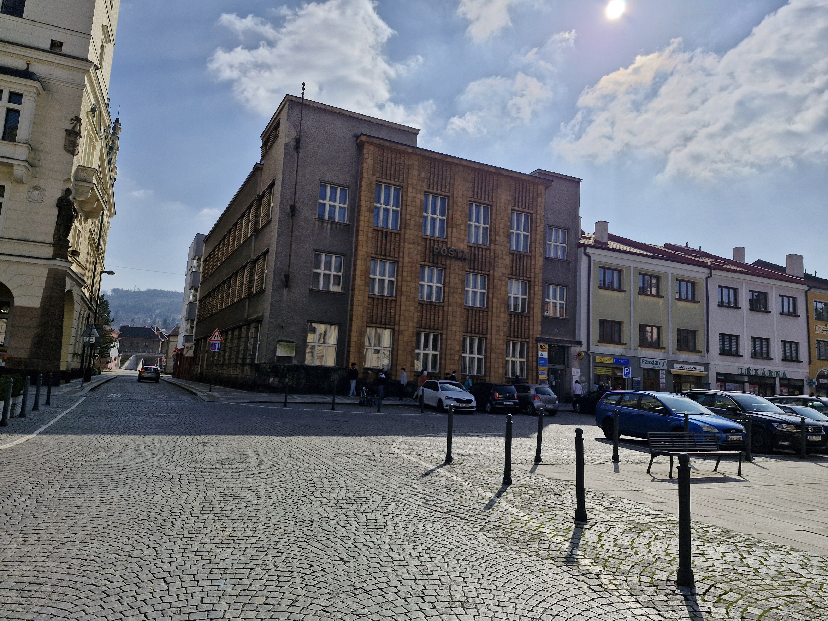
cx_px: 414
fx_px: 550
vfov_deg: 58.9
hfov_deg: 73.9
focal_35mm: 23
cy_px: 310
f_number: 1.8
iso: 50
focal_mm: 5.54
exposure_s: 1/6224
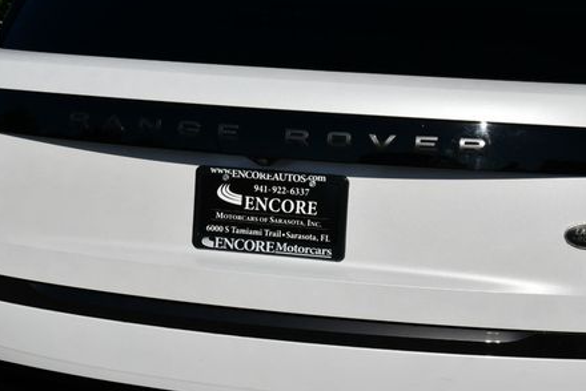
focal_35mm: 128
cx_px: 334
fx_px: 2085
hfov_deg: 16.0
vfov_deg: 10.7
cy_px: 207
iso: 100
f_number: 11
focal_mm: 44
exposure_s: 1/500
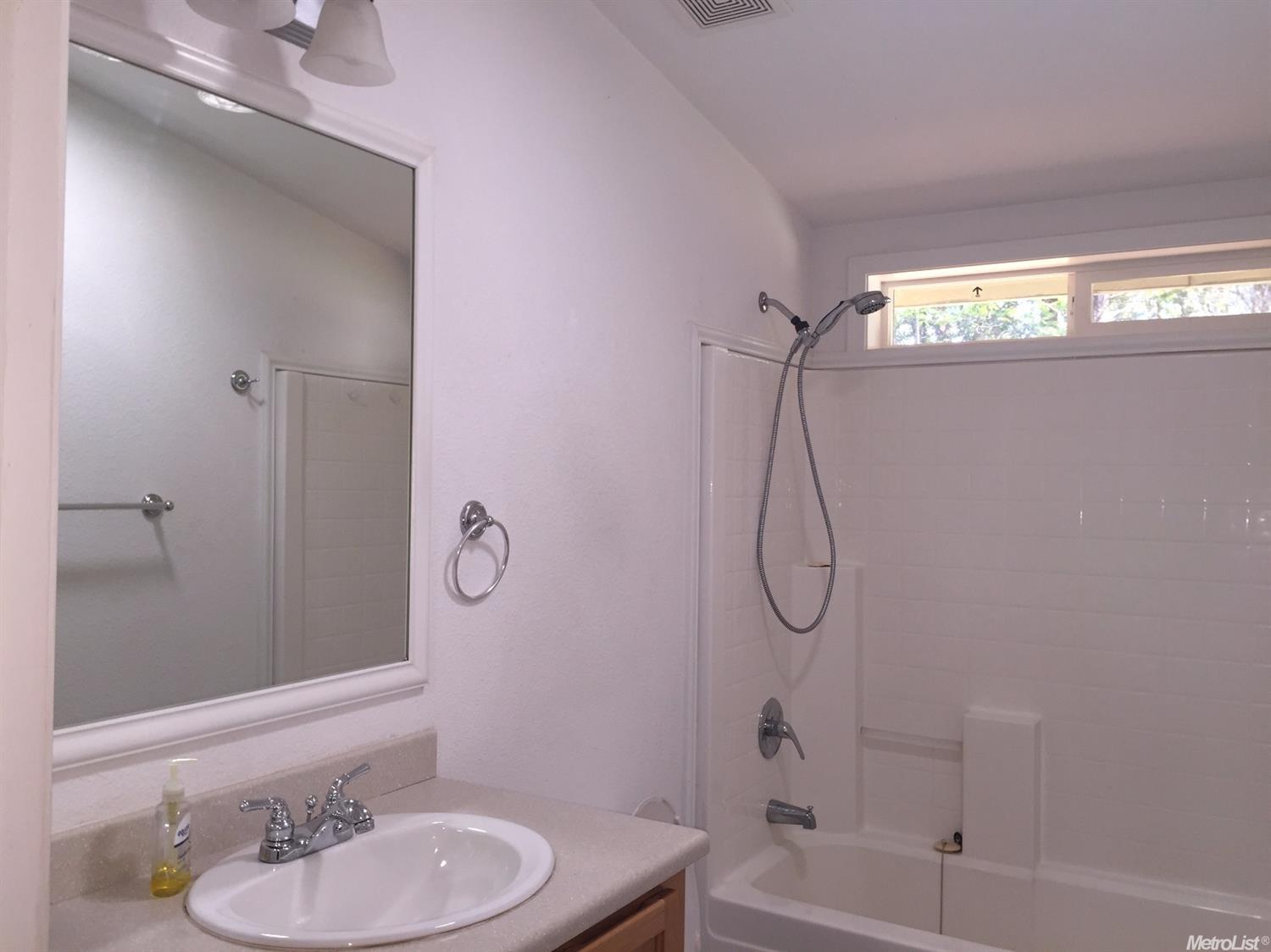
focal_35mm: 29
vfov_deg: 48.2
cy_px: 476
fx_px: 1064
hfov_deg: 61.7
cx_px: 636
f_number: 2.2
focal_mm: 4.15
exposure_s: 1/30
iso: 32
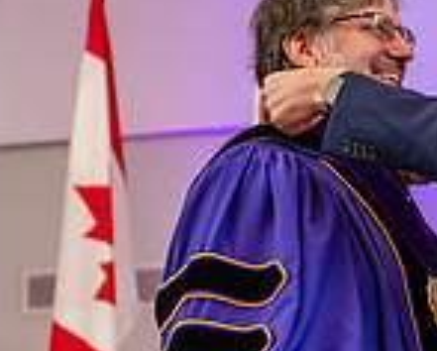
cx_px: 360
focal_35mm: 259
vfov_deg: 6.0
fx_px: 3354
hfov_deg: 7.4
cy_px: 222
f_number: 4
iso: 2000
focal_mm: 70
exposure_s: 1/160
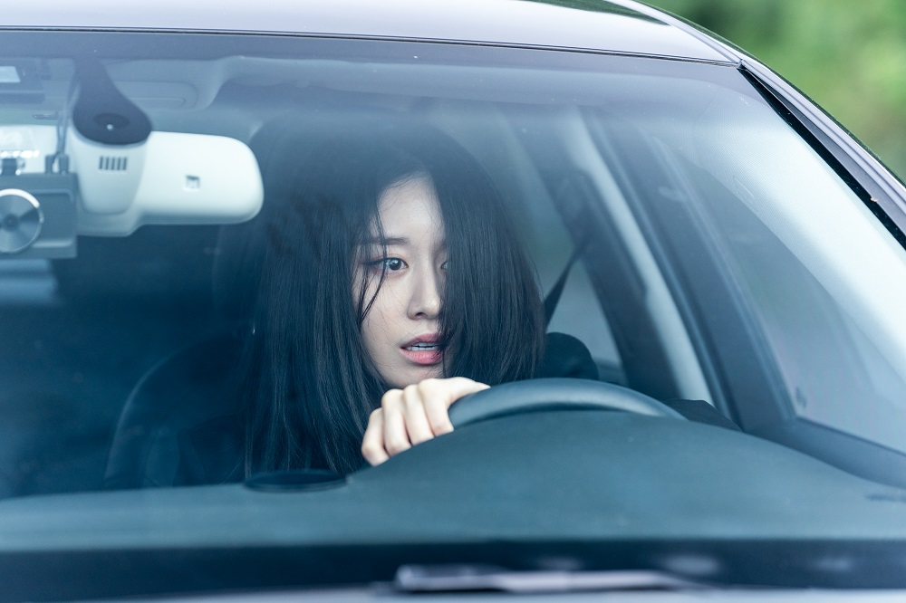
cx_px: 453
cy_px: 302
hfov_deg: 10.8
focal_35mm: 191
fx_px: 4805
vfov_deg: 7.2
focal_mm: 191
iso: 500
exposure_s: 1/200
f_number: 4
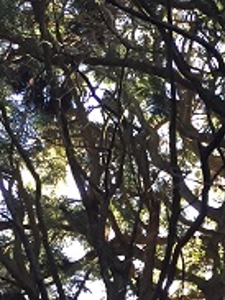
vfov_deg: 14.8
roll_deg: -2.3
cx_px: 347
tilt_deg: +28.5
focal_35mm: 127
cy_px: 405
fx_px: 1102
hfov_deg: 11.2
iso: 40
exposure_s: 1/30
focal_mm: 4.15
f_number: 2.2
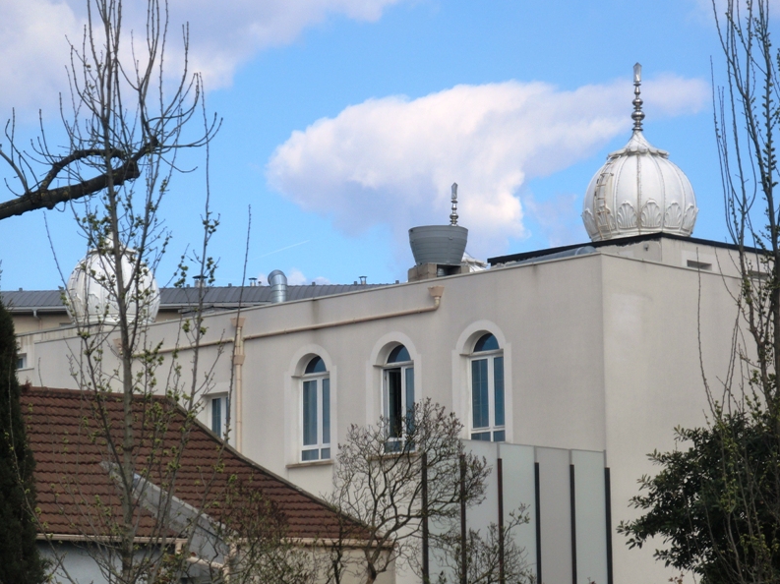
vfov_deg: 13.6
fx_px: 2455
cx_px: 390
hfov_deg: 18.1
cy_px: 294
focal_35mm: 109
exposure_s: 1/800
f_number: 4.4
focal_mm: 19.1
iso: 100
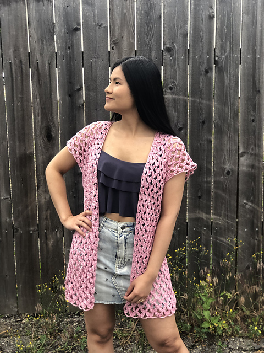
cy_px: 176
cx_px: 132
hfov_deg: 25.7
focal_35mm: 57
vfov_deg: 33.8
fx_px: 580
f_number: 2.8
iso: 32
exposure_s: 1/30
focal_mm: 6.6
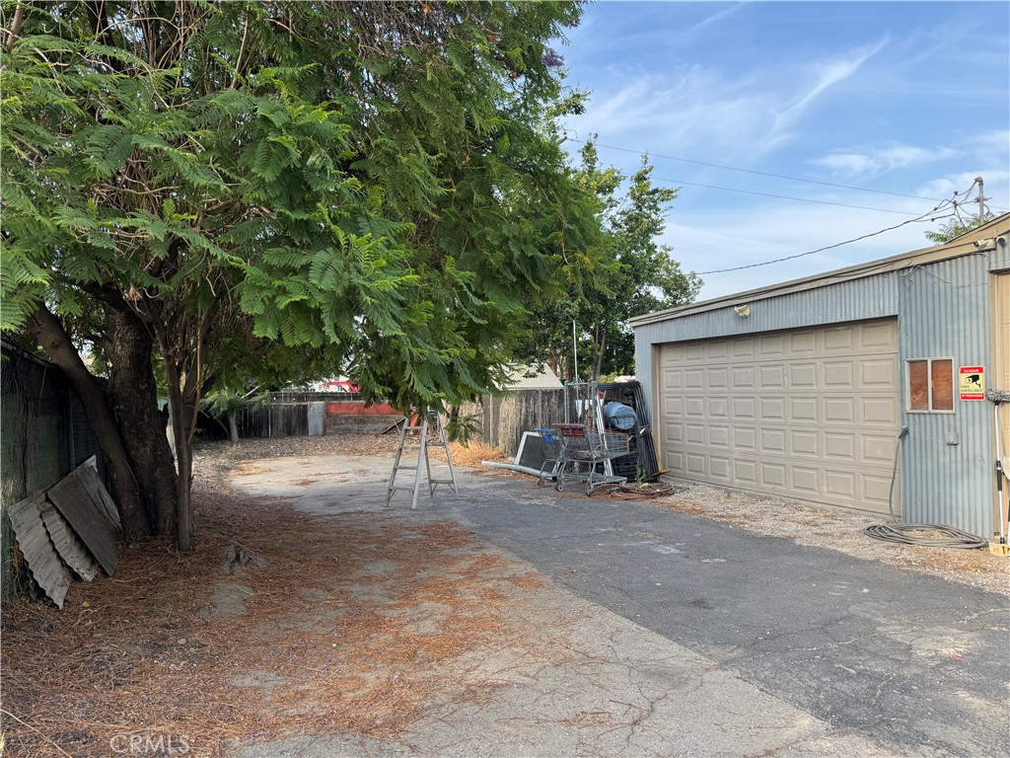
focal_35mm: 24
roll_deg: +0.4
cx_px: 505
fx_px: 700
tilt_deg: +1.5
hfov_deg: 71.6
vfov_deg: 56.8
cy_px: 379
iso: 80
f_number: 1.78
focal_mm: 6.76
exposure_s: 1/651
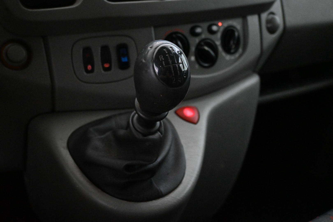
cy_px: 111
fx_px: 347
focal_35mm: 38
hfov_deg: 51.3
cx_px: 166
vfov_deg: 35.5
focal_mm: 25
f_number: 4.2
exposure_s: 1/40
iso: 9000
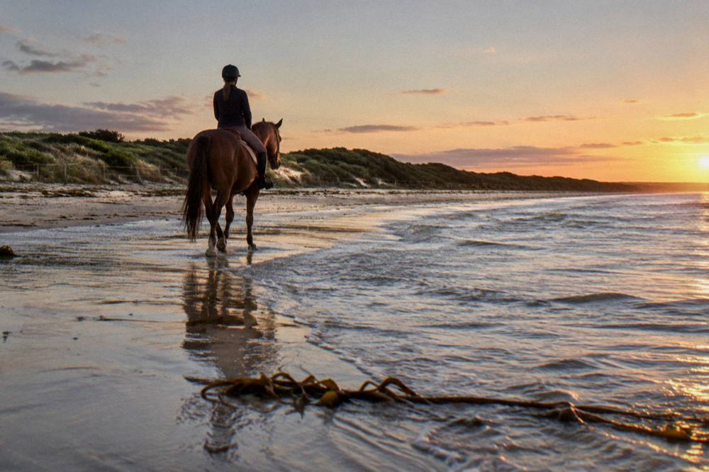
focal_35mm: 35
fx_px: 689
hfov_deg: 54.5
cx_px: 354
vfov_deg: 37.8
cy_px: 236
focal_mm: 35
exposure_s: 1/640
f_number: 9
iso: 320
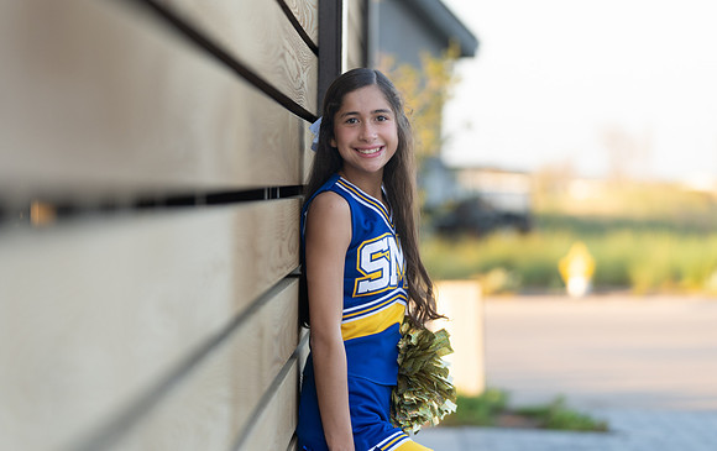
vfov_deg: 10.7
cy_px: 210
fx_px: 2418
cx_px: 362
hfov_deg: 16.9
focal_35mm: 123
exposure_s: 1/320
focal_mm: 118
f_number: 2.8
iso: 250
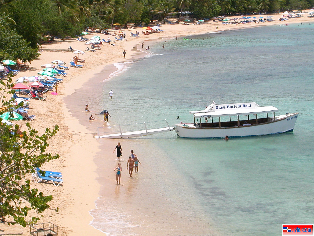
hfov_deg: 17.7
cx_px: 157
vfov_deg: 13.3
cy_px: 118
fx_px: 1007
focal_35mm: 111
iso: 100
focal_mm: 16.8
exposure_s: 1/717
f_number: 4.8
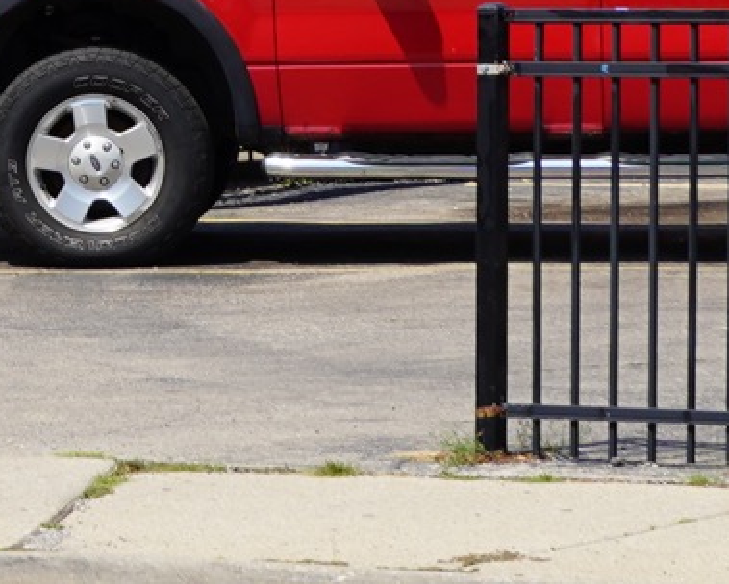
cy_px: -797
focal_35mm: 368
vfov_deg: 4.1
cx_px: -331
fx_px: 7948
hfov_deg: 5.2
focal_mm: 62
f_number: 11
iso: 100
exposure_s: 1/160
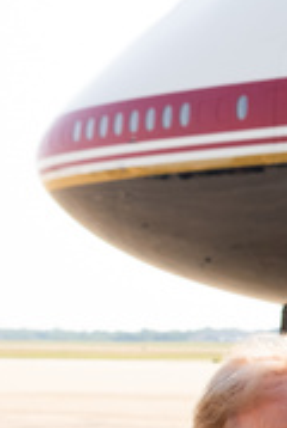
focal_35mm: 137
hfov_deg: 8.3
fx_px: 1632
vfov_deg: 14.8
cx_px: 887
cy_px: 402
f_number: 4
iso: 50
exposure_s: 1/640
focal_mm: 24
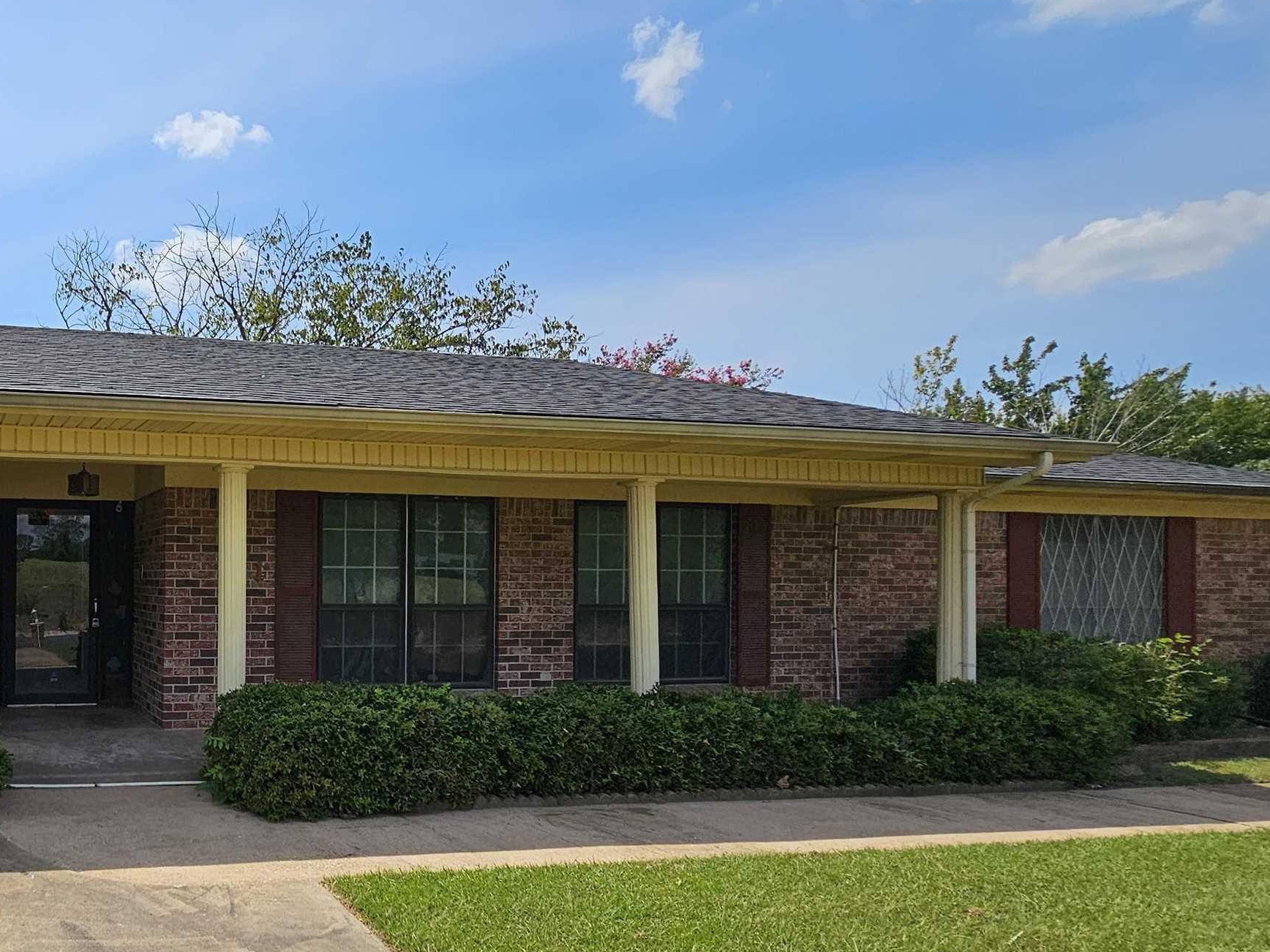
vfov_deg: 58.5
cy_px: 567
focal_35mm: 23
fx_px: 844
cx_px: 154
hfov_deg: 63.3
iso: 50
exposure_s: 1/3967
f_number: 2.2
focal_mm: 2.2
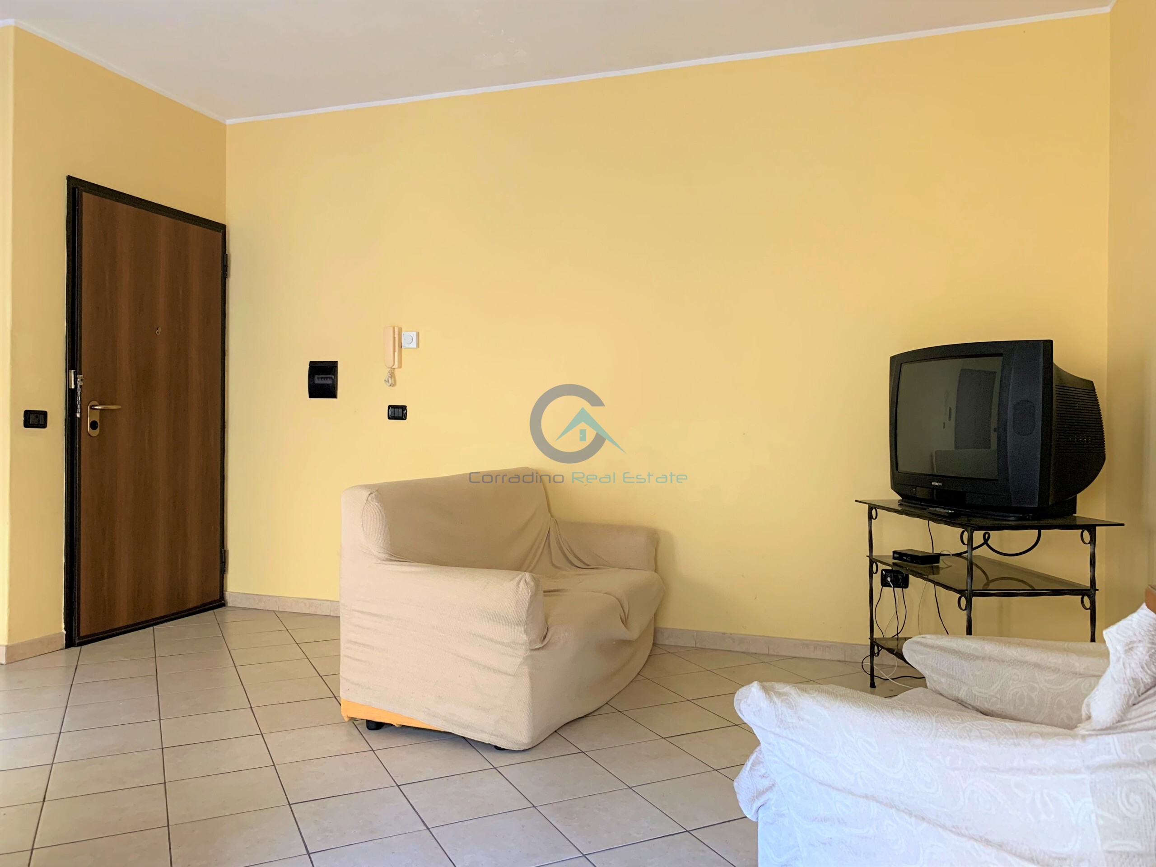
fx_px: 868
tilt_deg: -0.1
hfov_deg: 67.3
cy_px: 434
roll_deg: -0.4
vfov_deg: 53.1
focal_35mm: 26
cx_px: 578
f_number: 1.8
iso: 125
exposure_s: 1/60
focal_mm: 4.25
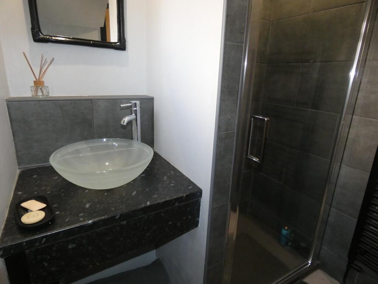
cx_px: 189
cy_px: 142
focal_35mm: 20
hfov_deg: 81.7
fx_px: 218
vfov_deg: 66.0
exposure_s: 1/125
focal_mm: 3.6
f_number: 2.8
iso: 800
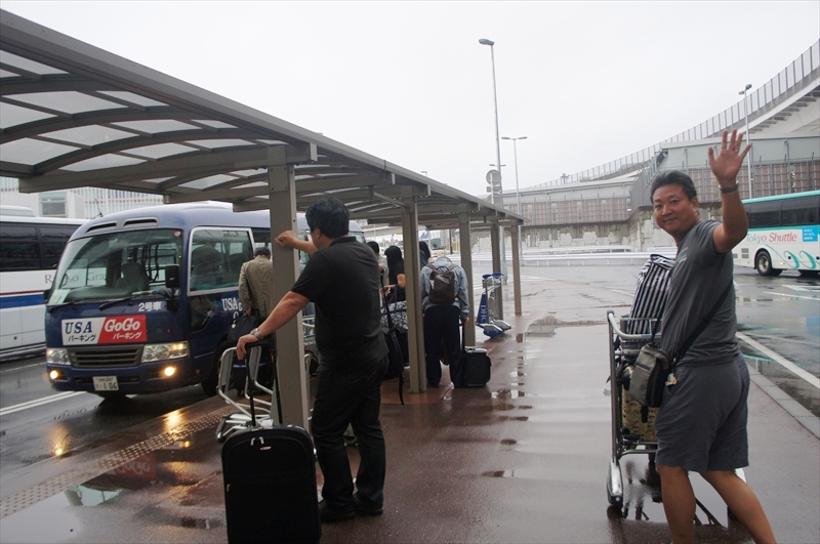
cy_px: 272
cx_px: 410
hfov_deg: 64.6
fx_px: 648
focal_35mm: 28
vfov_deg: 45.5
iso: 400
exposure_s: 1/160
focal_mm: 19
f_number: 4
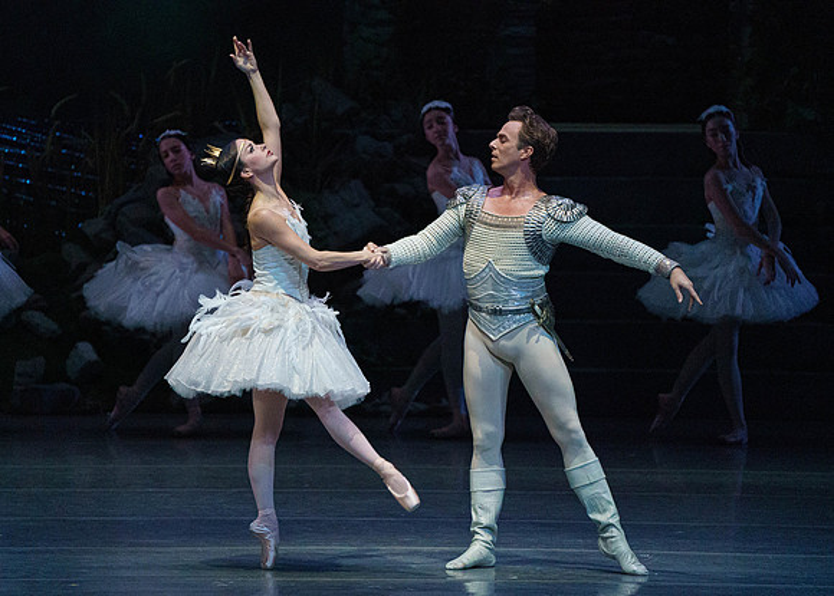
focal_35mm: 412
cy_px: 306
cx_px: 382
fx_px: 9766
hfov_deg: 4.9
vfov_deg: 3.5
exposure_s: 1/250
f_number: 5.6
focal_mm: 382
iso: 8000
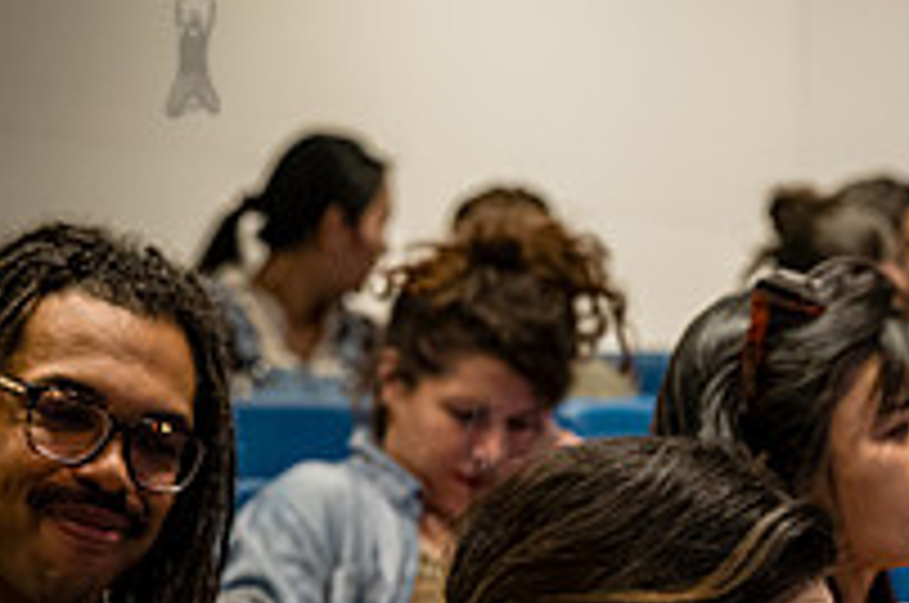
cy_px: 688
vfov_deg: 6.4
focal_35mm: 213
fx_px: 5370
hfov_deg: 9.6
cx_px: 1058
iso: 5000
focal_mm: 74
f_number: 4
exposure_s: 1/320
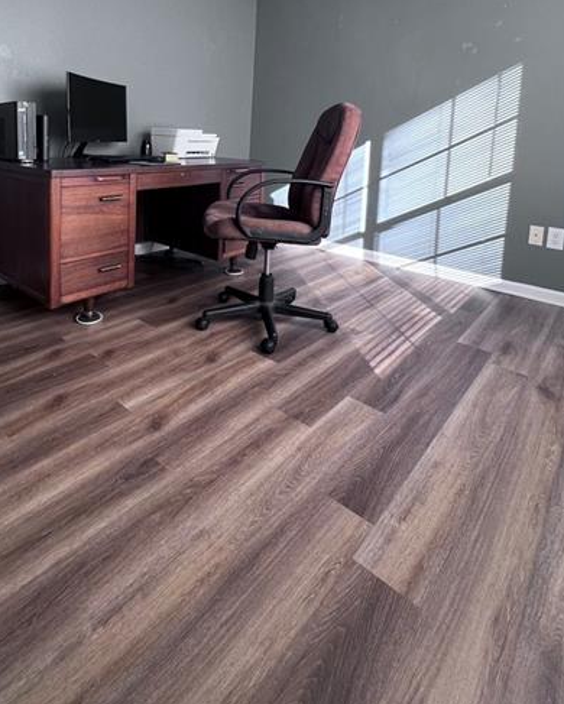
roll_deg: -2.2
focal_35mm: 20
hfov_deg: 67.5
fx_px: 417
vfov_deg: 74.9
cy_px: 181
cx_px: 227
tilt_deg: -6.4
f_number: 1.8
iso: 80
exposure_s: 1/99
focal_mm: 1.57
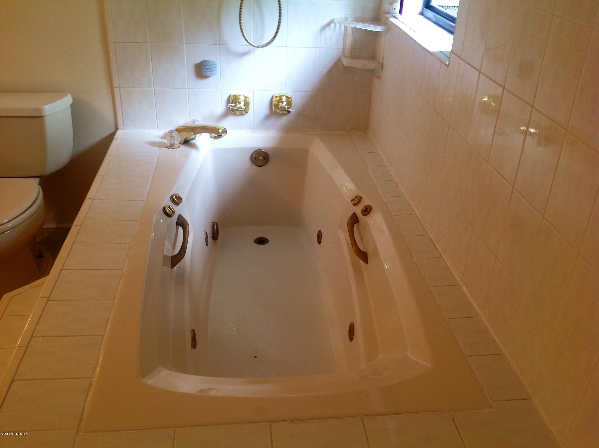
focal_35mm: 35
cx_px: 300
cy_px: 224
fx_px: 605
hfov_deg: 52.7
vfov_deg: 40.6
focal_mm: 4.28
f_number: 2.4
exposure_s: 1/17
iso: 50
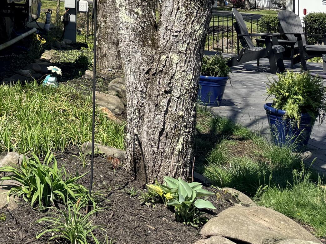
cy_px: -72
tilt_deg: +2.6
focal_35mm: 69
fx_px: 650
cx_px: -82
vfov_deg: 19.7
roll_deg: -2.5
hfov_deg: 24.9
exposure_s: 1/4975
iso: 125
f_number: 1.78
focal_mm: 6.76
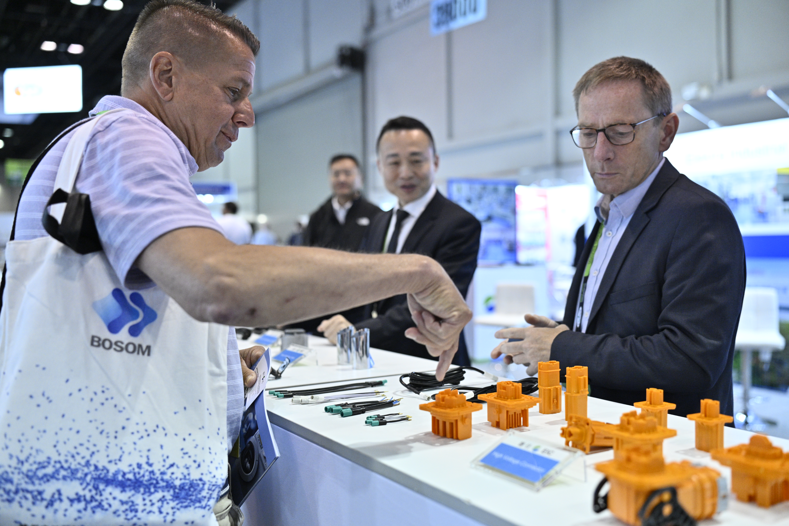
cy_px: 263
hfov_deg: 54.4
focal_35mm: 35
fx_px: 767
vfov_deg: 37.9
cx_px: 394
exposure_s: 1/250
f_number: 2.5
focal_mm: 35
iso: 1600
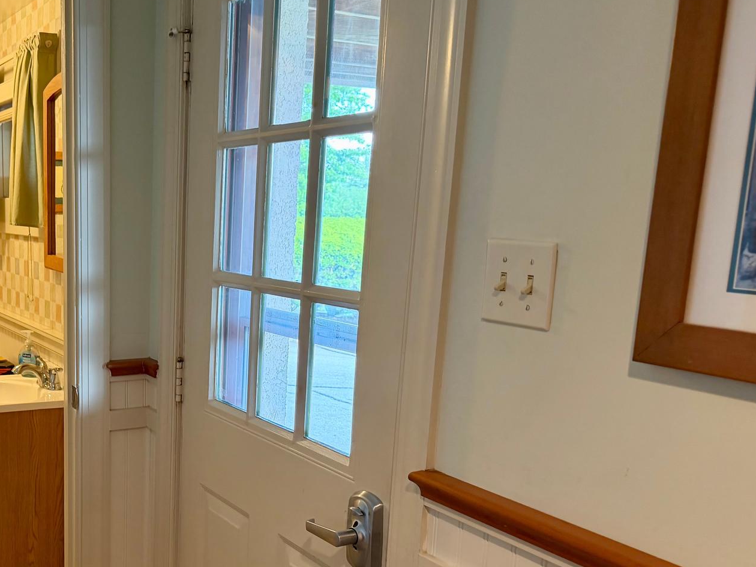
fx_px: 852
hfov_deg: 45.8
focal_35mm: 39
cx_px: 170
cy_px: 375
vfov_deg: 36.5
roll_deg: -0.2
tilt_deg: -10.7
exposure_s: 1/60
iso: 250
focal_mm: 6.76
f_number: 1.78
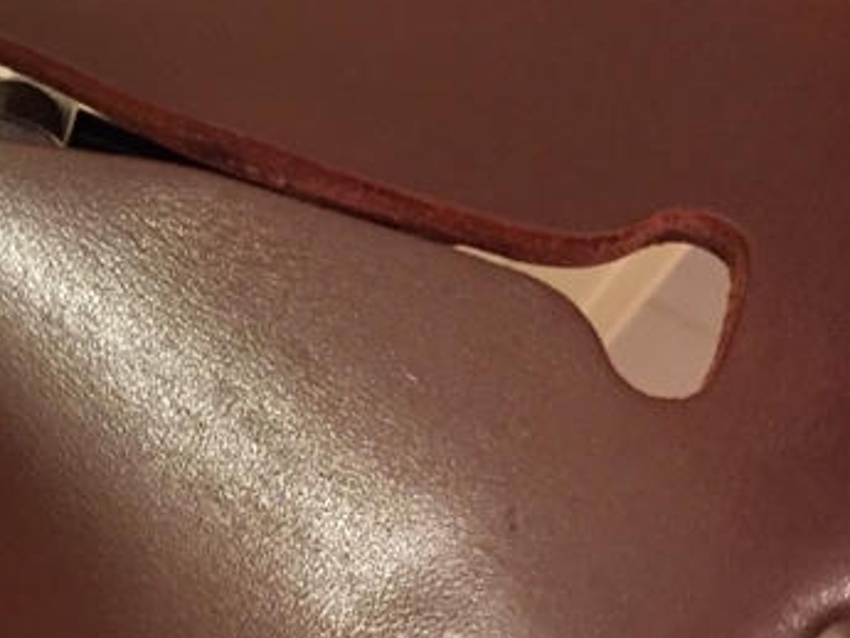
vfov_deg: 17.1
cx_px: -79
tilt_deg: -65.0
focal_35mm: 86
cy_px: 219
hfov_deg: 21.6
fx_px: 2112
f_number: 2.2
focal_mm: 4.15
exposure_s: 1/20
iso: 250
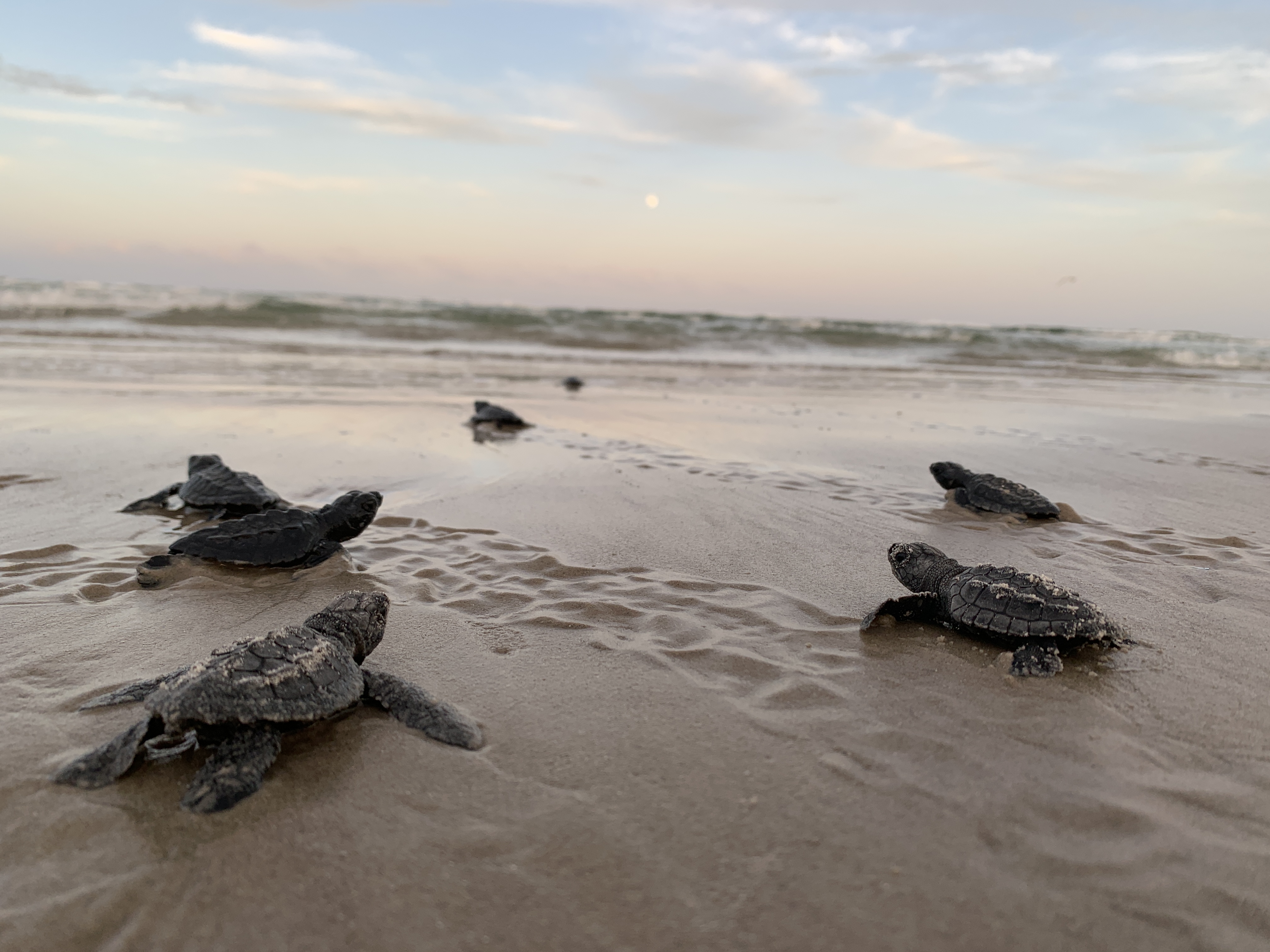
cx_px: 635
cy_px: 476
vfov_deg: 53.1
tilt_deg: -11.2
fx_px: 954
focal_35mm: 26
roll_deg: -2.3
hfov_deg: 67.3
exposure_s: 1/217
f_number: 1.8
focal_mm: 4.25
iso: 25
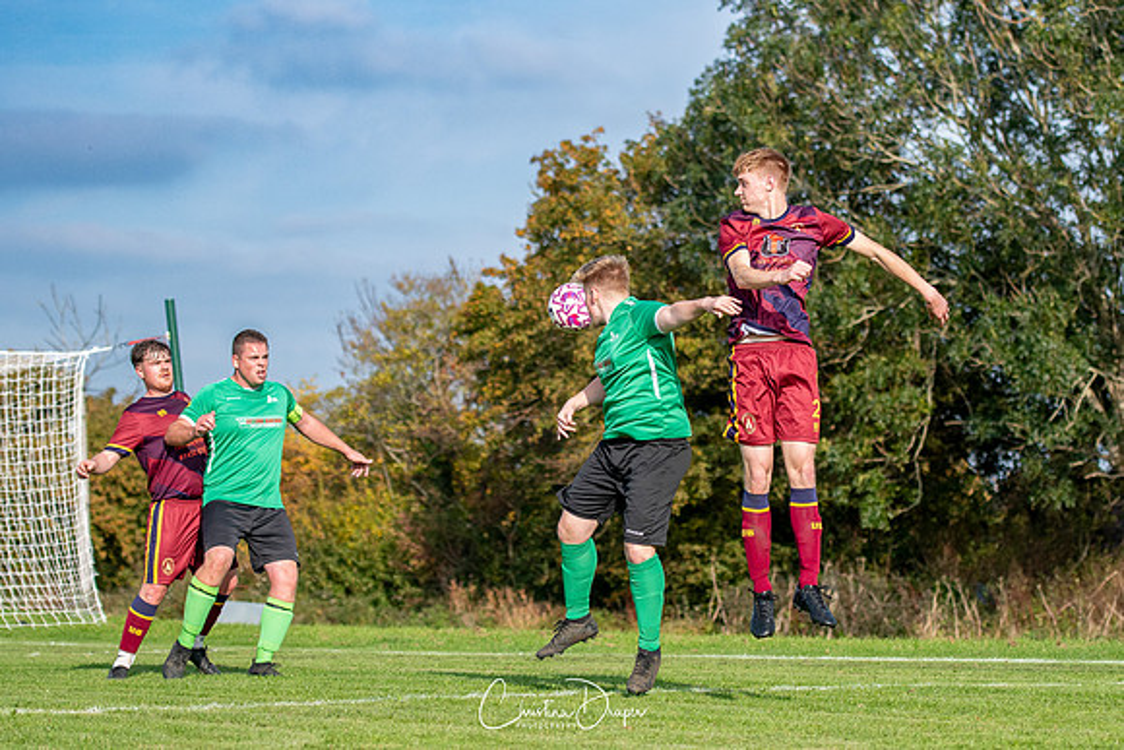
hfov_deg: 15.7
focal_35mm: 131
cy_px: 349
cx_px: 653
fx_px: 4084
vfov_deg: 10.5
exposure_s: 1/5000
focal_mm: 75
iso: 400
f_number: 2.8
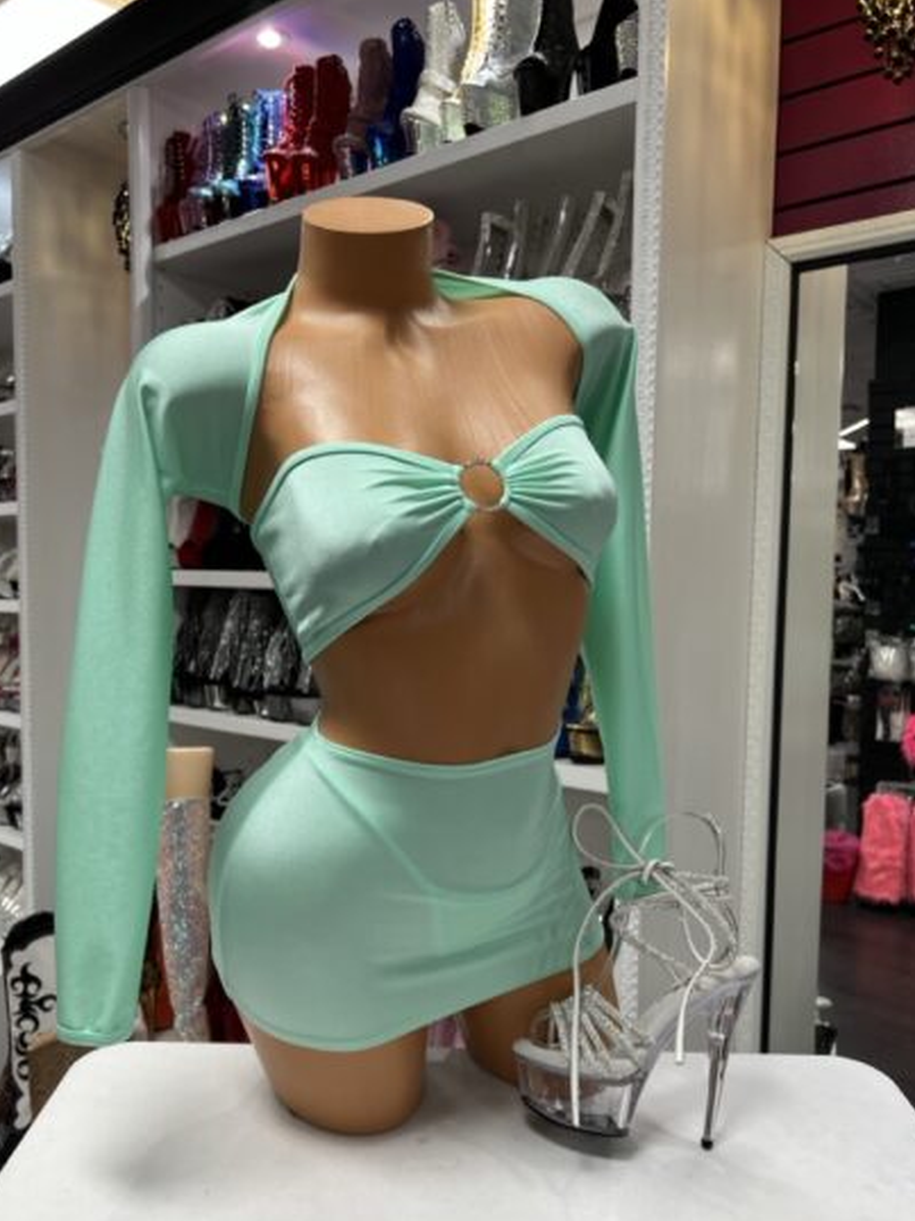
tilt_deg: -4.2
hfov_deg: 48.2
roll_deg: +0.5
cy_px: 660
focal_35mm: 29
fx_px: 1023
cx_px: 459
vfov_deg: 61.6
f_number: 1.5
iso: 64
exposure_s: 1/60
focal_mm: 5.7
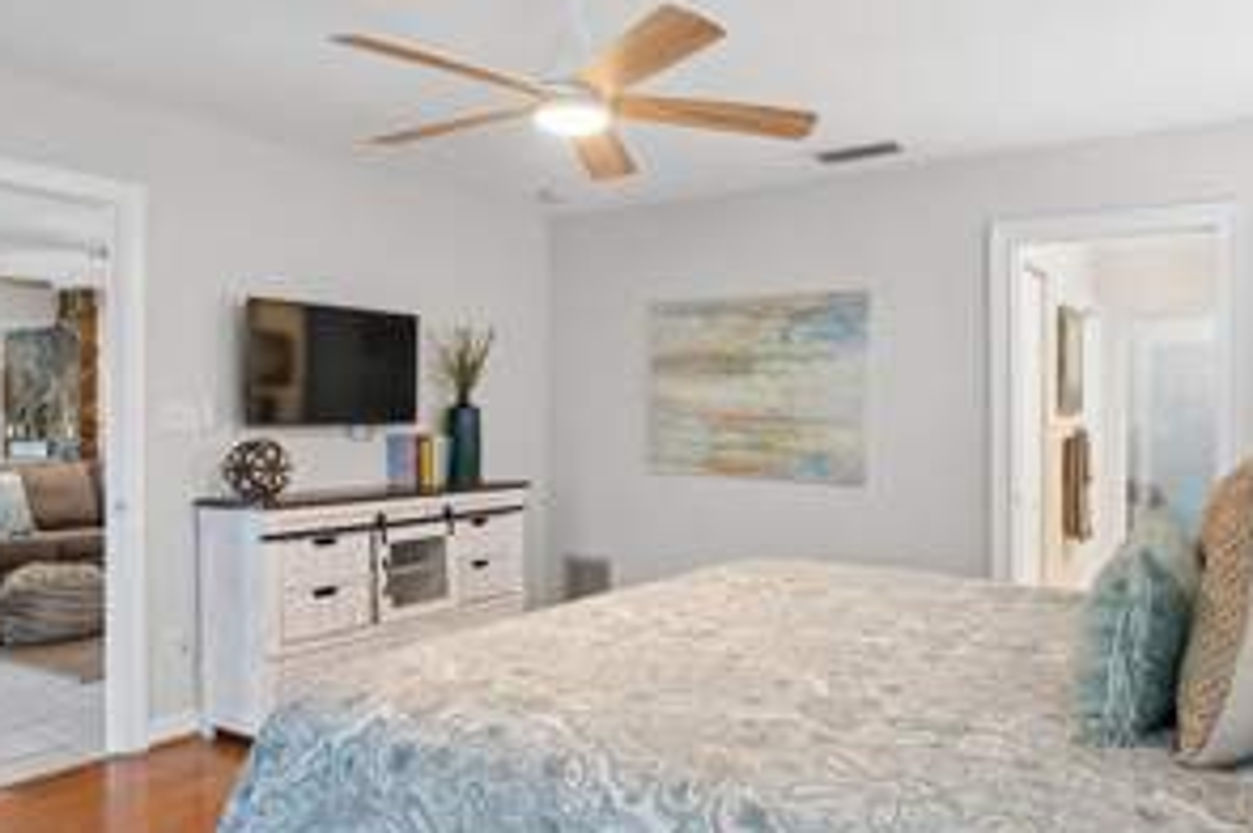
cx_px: 624
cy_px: 406
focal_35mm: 26
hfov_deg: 69.5
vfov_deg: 49.4
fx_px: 904
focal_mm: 16
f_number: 7.1
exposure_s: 1/3.33
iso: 100
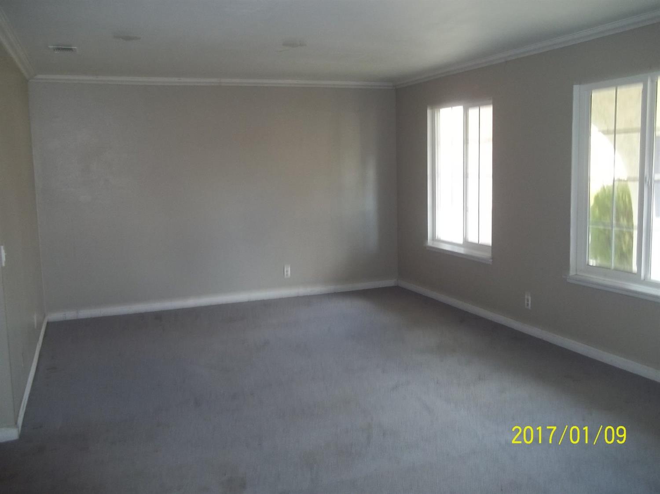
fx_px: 610
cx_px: 330
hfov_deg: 56.8
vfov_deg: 44.1
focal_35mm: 32
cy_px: 247
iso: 160
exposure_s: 1/30
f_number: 2.9
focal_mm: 5.7
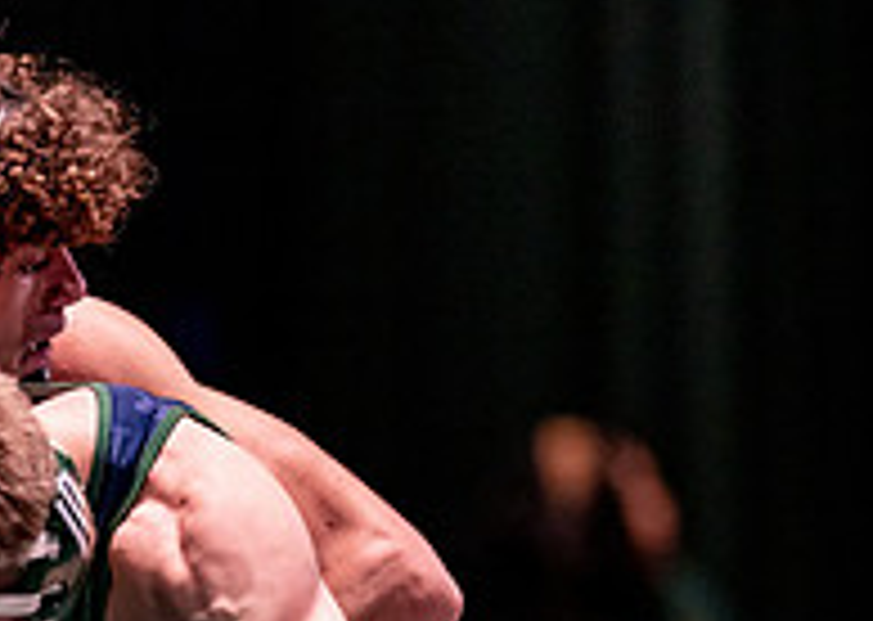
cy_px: 675
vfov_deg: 3.4
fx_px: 10473
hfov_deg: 4.8
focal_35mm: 423
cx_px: 248
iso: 2000
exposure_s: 1/800
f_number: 1.8
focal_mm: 135
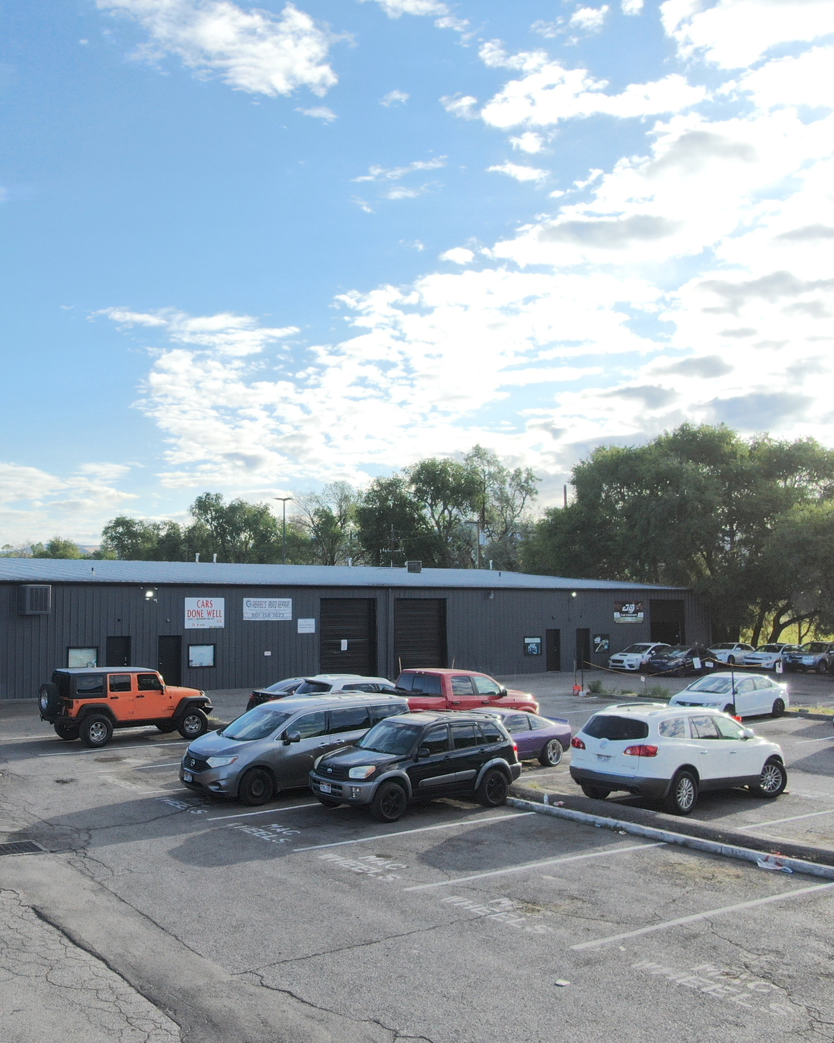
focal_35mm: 32
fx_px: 987
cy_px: 512
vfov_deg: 55.7
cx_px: 220
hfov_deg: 44.4
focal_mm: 4.39
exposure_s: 1/1000
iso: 100
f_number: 2.8
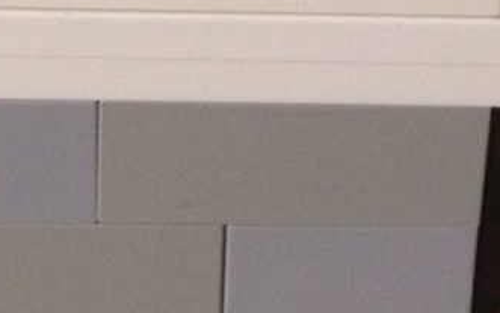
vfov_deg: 6.9
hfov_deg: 11.4
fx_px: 2494
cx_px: 344
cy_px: -381
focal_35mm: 183
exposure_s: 1/20
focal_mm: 4.28
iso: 160
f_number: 2.4
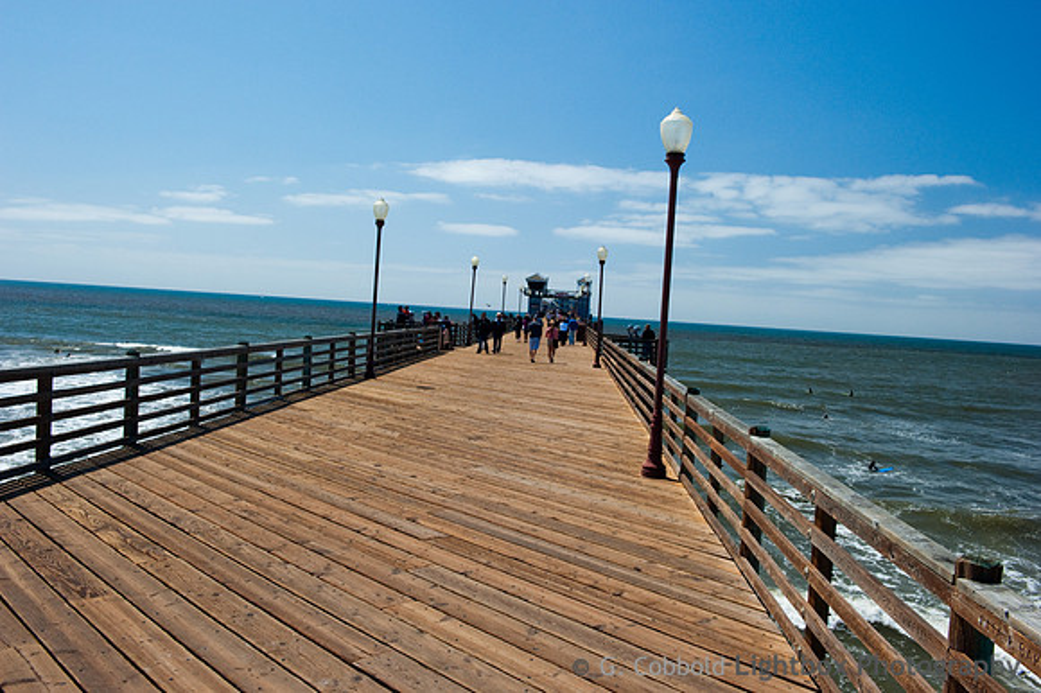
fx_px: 925
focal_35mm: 32
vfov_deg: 41.1
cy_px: 346
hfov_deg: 58.7
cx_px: 520
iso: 800
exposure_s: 1/250
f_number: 16
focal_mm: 32
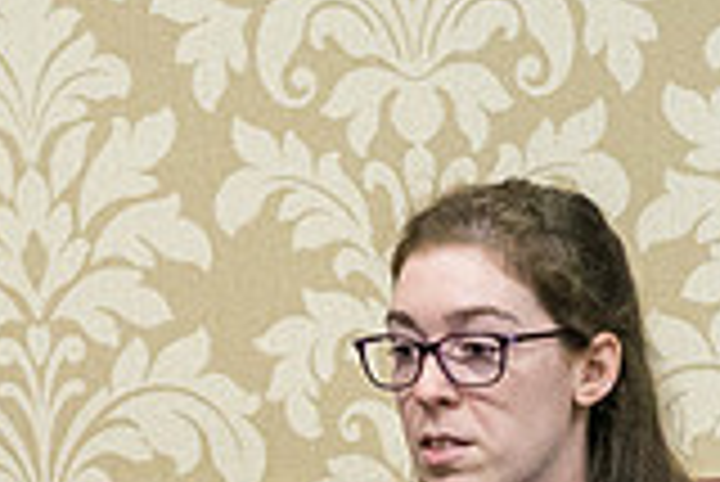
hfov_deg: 1.9
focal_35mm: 1086
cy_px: 813
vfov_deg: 1.3
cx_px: -50
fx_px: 21739
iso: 3200
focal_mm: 200
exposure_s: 1/160
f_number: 3.5
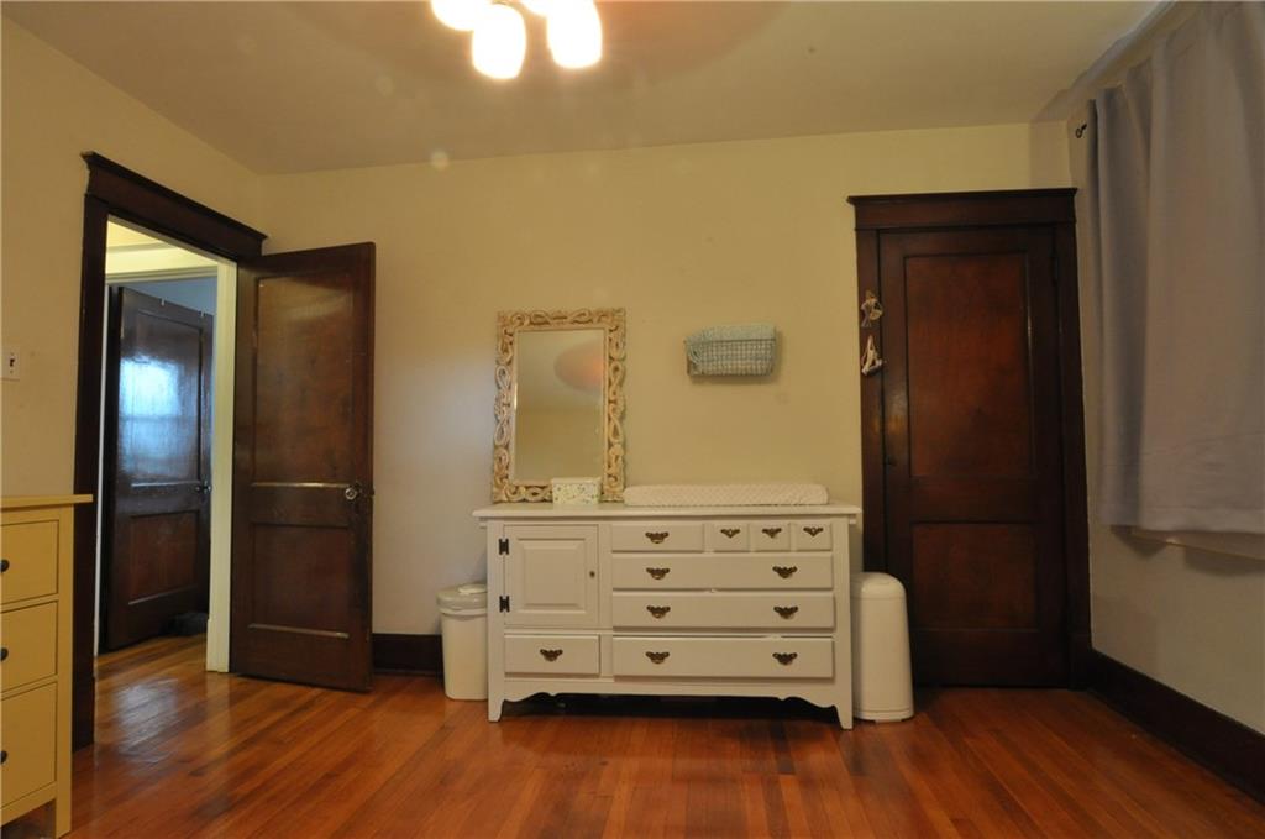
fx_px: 631
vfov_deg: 67.2
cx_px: 632
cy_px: 420
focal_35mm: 18
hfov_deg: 90.1
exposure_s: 2
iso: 800
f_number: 20
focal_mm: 12
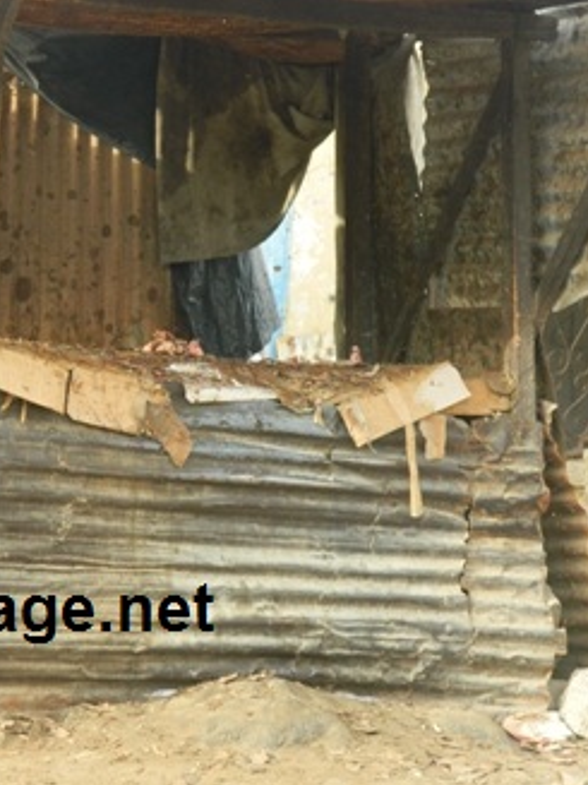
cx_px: 70
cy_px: 401
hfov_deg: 12.8
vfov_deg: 17.1
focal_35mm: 115
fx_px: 2606
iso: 80
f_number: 4.2
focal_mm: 15.1
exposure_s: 1/60
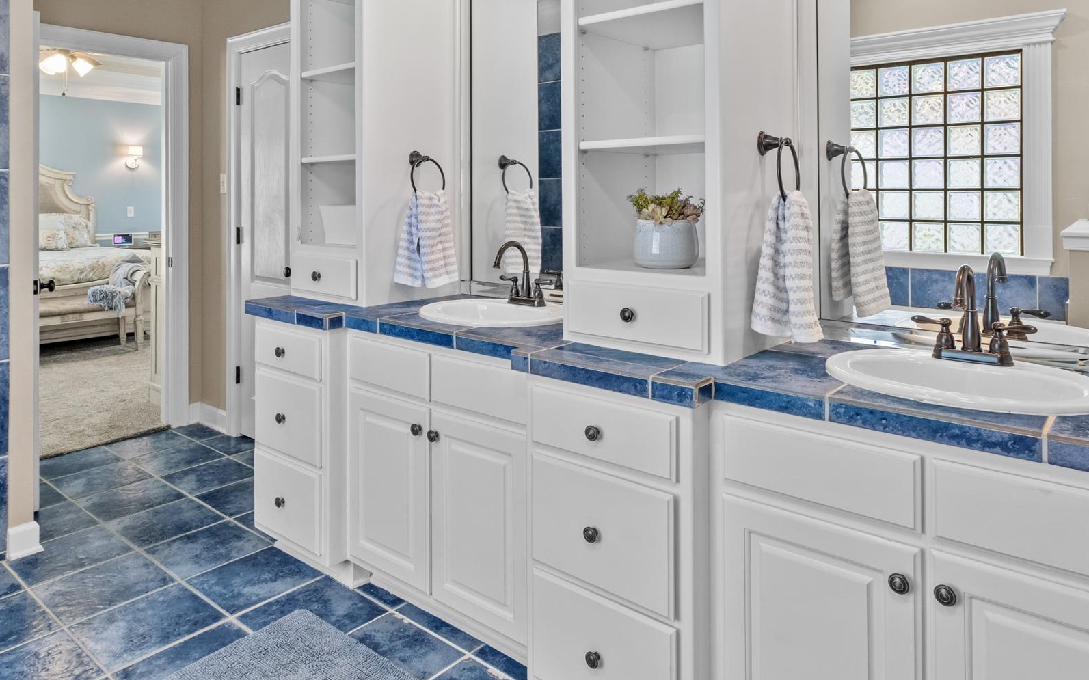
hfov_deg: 74.8
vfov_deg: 49.8
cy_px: 209
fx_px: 712
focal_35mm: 24
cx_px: 556
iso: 400
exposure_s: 1/2.5
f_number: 7.1
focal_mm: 10
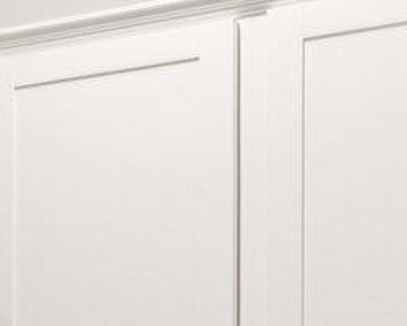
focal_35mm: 199
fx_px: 2398
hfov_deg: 7.6
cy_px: 599
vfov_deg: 7.5
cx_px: -1046
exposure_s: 1/4
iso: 320
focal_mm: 26
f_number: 6.3
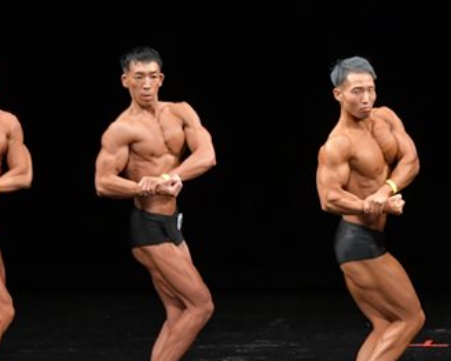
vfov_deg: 4.0
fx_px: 5149
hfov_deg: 5.0
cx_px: 388
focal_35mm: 386
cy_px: 234
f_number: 5.6
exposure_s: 1/400
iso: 2500
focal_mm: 116
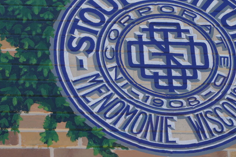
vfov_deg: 9.0
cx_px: 149
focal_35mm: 153
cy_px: 67
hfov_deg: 13.4
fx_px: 1003
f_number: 5.6
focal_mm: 50
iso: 100
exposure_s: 1/160
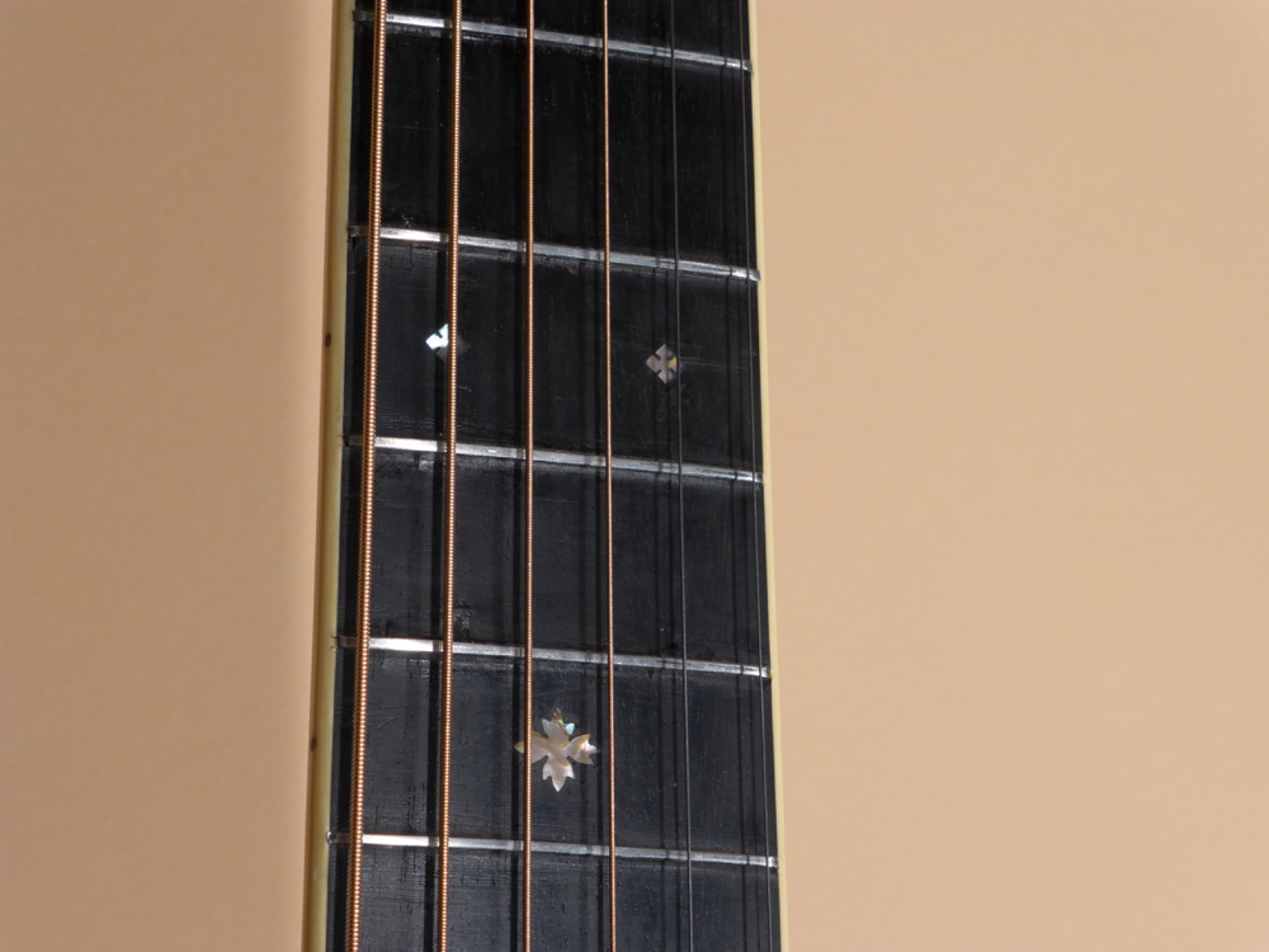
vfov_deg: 14.5
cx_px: 634
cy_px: 476
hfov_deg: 19.3
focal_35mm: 102
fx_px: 3739
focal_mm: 18.2
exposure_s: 1/80
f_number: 5.3
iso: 125
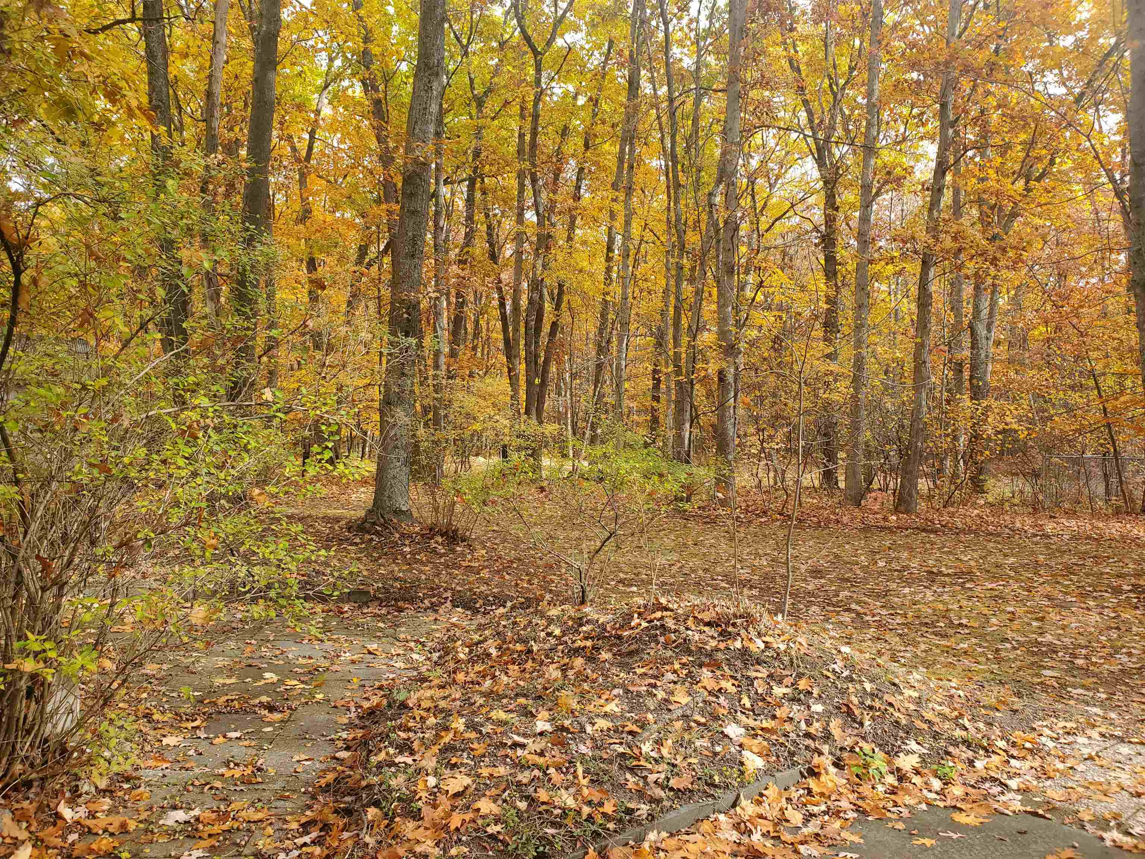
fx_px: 860
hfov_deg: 67.3
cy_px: 430
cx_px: 572
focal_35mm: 26
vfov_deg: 53.1
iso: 50
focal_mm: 4.3
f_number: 2.4
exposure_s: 1/124
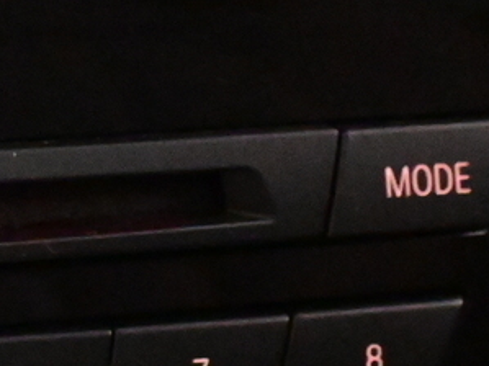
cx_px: -664
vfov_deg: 8.5
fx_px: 2429
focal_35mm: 172
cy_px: -62
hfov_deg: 10.1
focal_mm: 22
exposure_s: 1/100
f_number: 5.6
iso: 12800
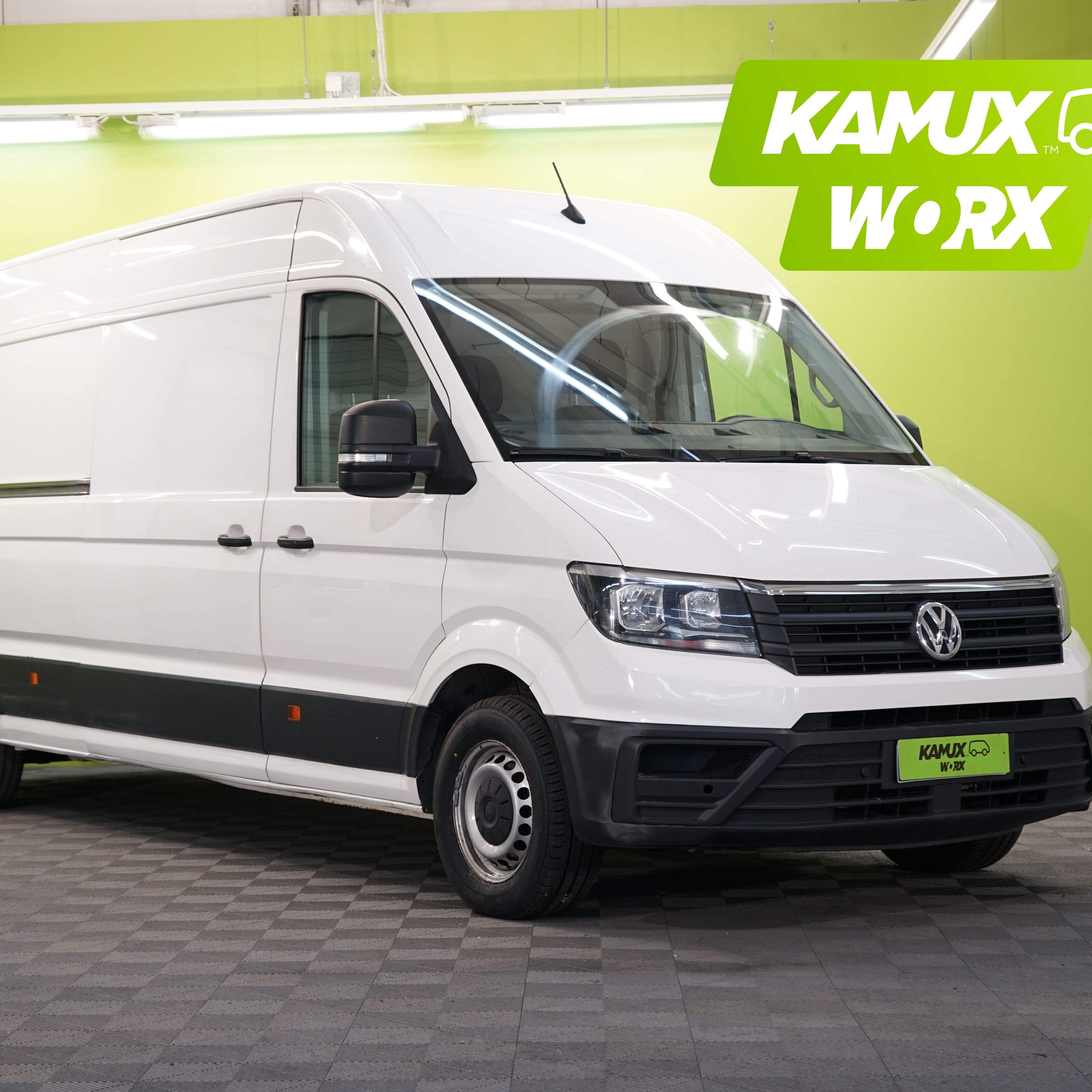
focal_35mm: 67
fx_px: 2391
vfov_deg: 25.7
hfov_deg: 25.7
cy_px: 552
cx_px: 469
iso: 400
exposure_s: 1/40
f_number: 4.5
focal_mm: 52
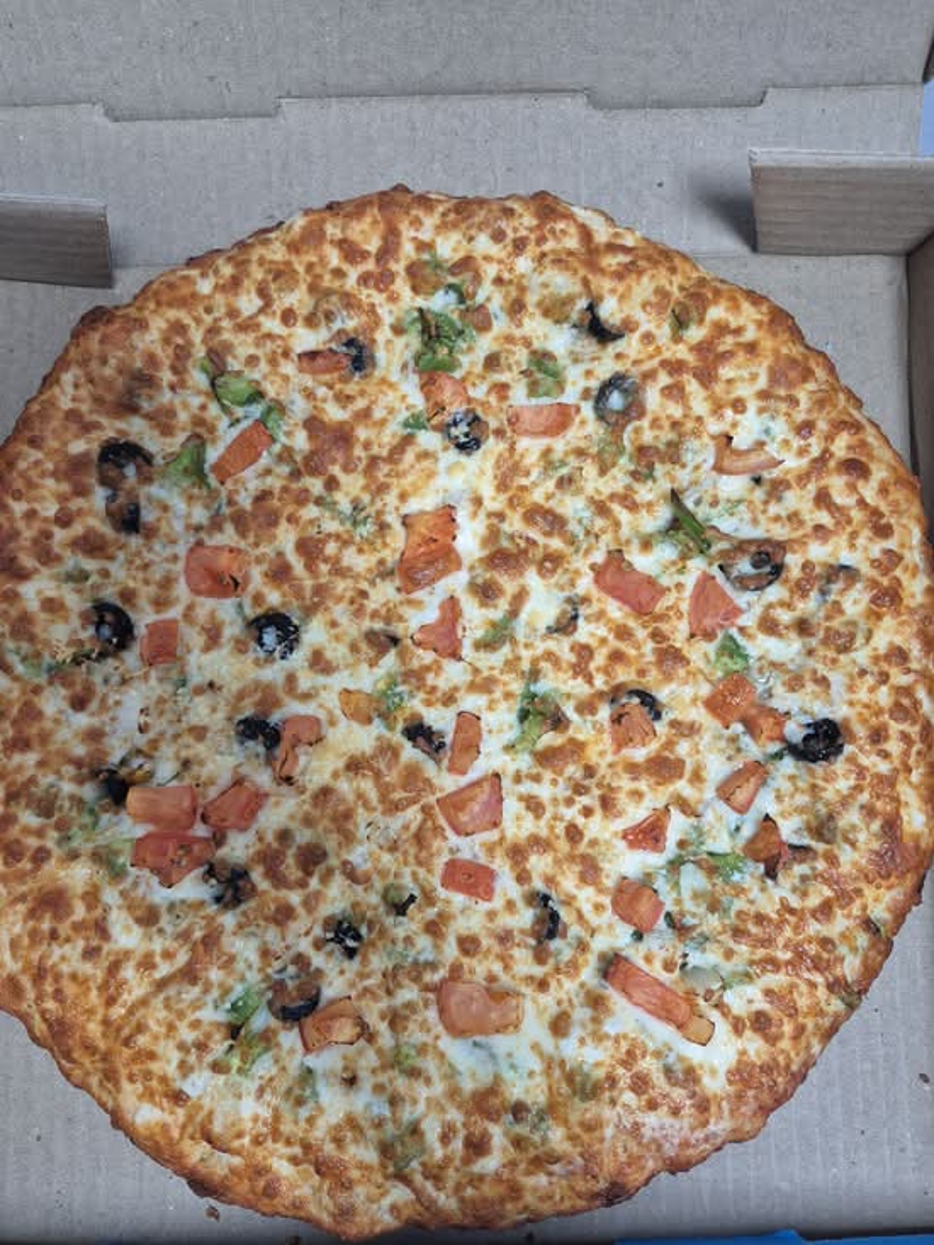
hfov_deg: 58.9
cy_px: 622
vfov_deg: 73.9
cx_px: 467
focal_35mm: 23
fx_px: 827
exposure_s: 1/120
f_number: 1.8
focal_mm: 5.4
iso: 250
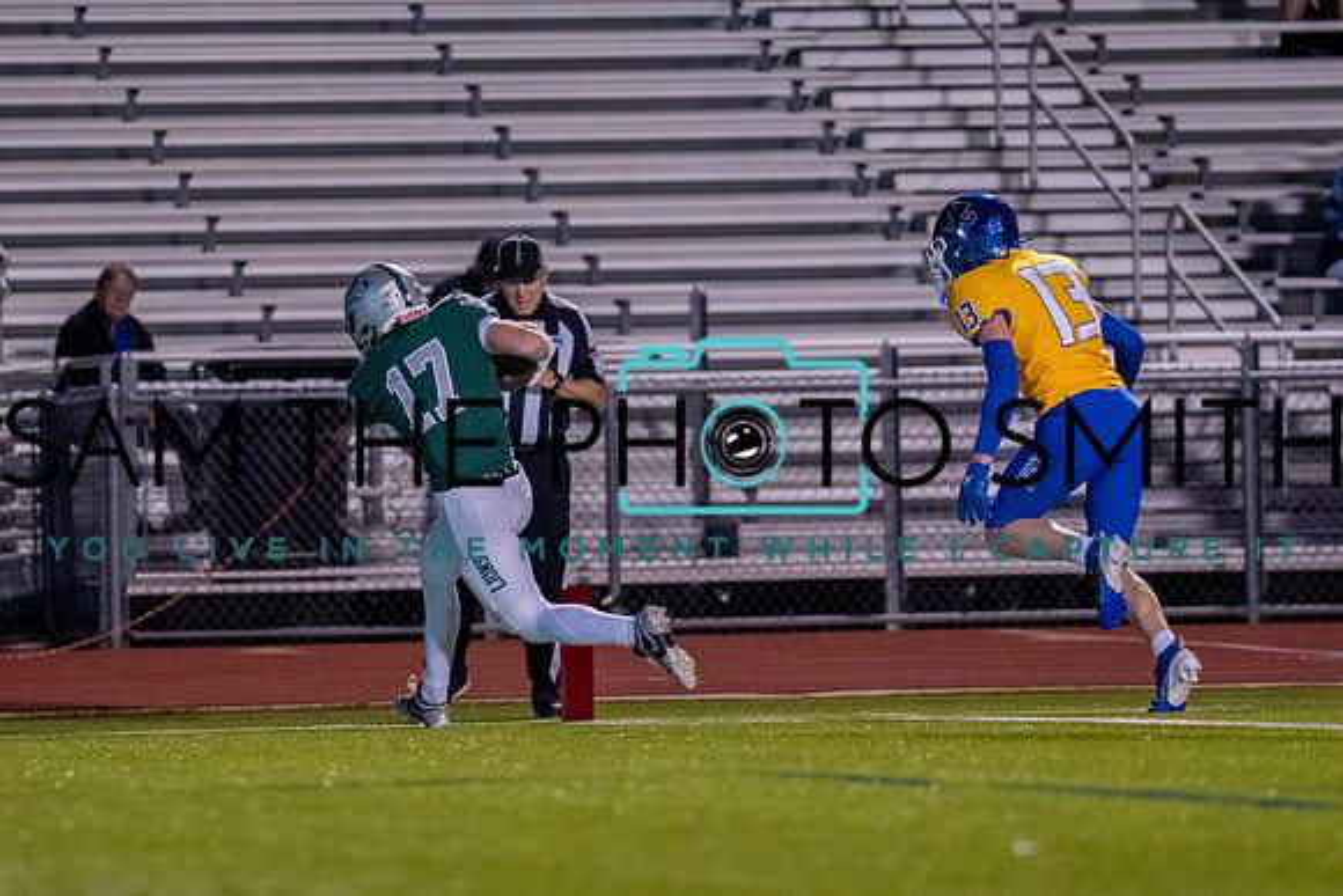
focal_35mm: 362
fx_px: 13510
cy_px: 328
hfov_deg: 5.7
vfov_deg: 3.8
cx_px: 567
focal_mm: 178
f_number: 2.8
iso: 5000
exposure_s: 1/1000
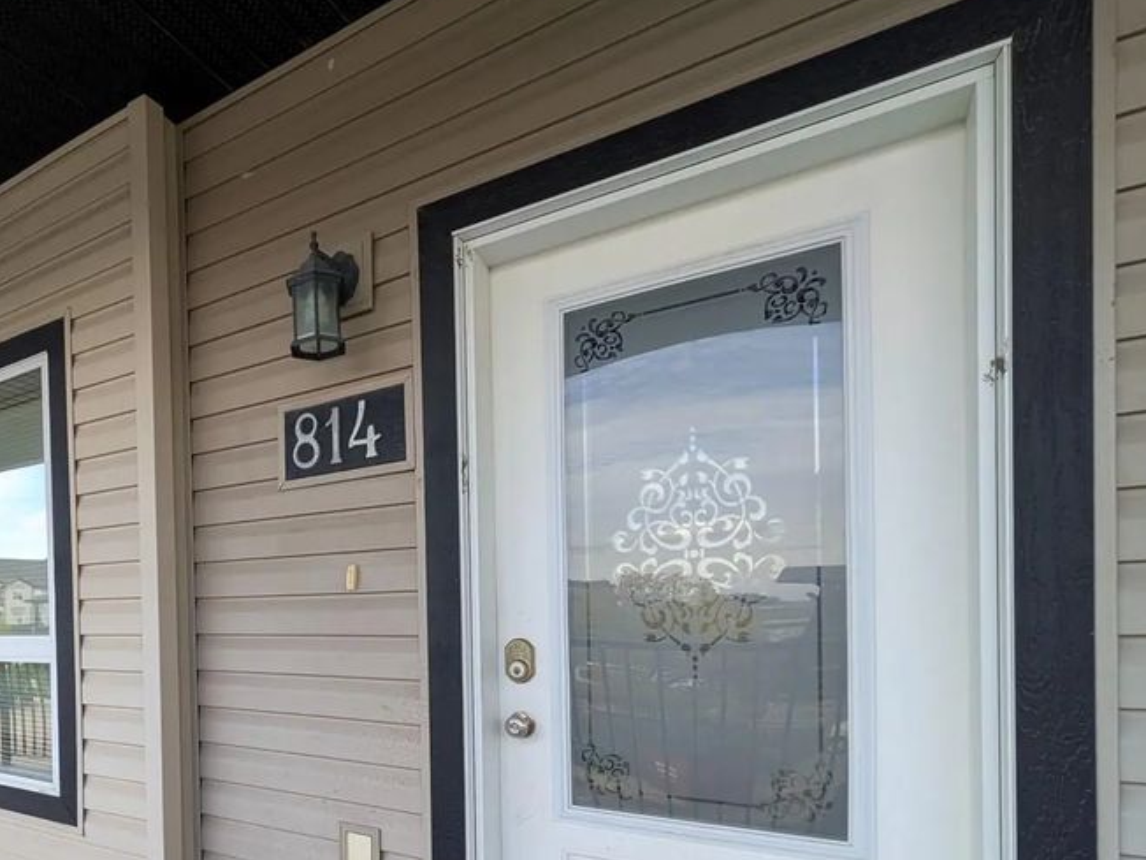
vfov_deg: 58.6
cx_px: 292
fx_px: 728
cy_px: 621
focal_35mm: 22
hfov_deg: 71.4
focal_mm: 1.83
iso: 46
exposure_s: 1/256
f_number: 2.2
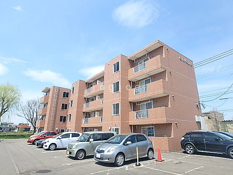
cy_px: 88
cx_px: 116
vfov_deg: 63.4
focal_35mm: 21
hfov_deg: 79.0
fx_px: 141
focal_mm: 3.7
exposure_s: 1/800
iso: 125
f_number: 3.5
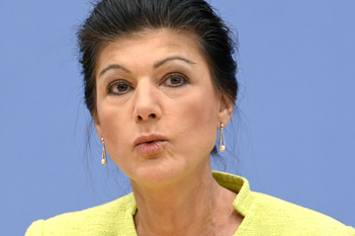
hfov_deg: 8.7
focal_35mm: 238
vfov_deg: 5.8
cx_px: 147
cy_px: 121
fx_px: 2344
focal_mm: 185
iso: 5000
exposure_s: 1/640
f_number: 5.6
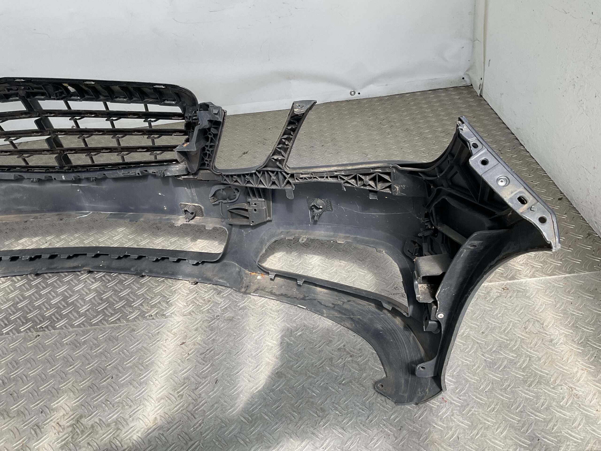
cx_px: 300
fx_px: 503
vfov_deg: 48.2
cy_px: 226
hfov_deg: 61.7
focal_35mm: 29
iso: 16
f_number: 1.8
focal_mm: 3
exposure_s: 1/292
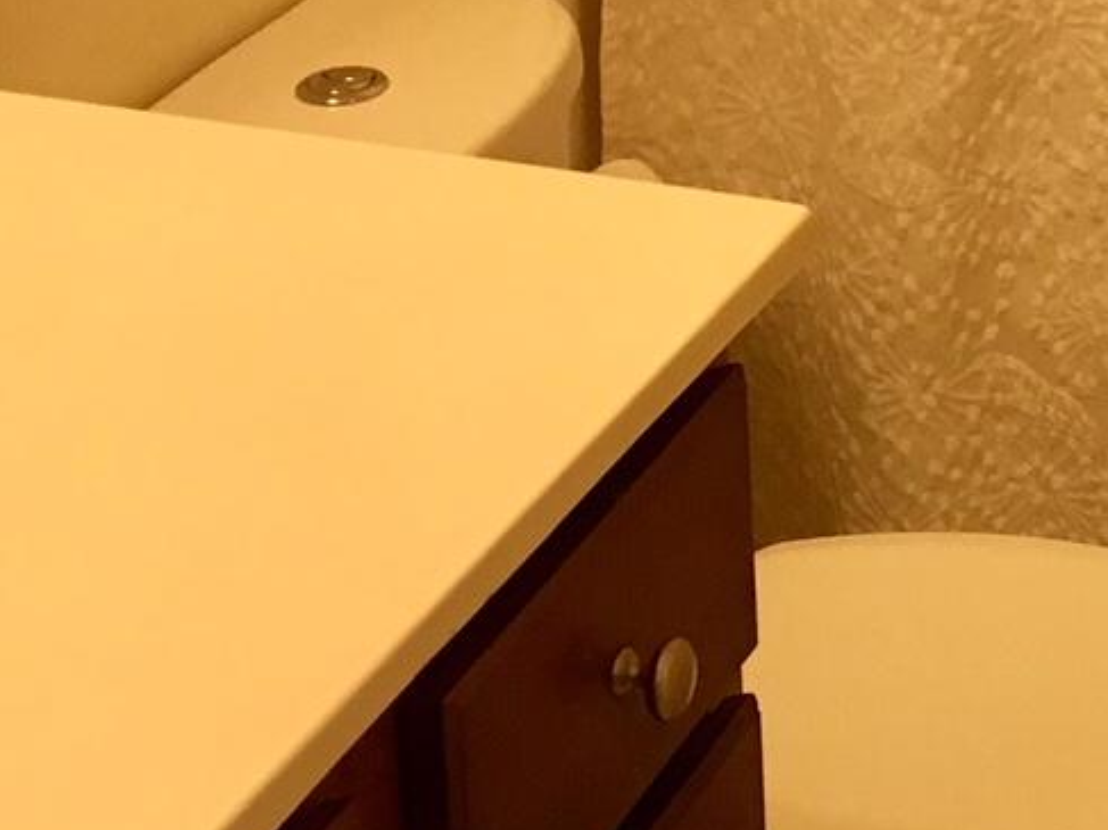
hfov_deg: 16.0
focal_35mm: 120
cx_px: 1163
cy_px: -478
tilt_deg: -15.6
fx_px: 3840
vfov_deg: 11.7
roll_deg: +1.6
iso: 80
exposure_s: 1/33
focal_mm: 4.15
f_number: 2.2
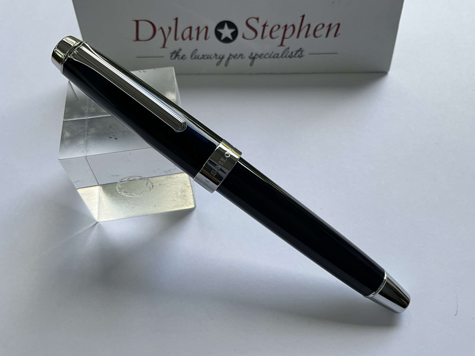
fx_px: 398
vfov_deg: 48.2
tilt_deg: -55.0
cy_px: 178
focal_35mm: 29
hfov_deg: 61.7
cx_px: 238
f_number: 1.8
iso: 25
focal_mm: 3
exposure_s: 1/122
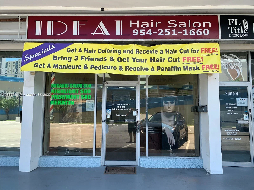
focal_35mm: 26
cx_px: 127
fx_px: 191
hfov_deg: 67.3
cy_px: 95
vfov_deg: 53.1
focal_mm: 4.25
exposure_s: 1/587
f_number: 1.8
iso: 25
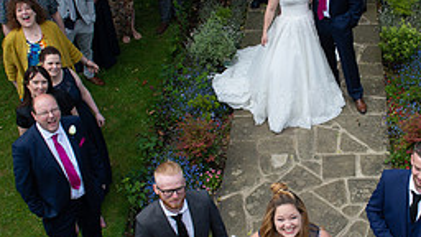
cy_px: 118
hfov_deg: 36.1
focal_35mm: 57
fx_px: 636
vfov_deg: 21.1
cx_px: 296
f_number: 5.6
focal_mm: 24
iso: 100
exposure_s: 1/125
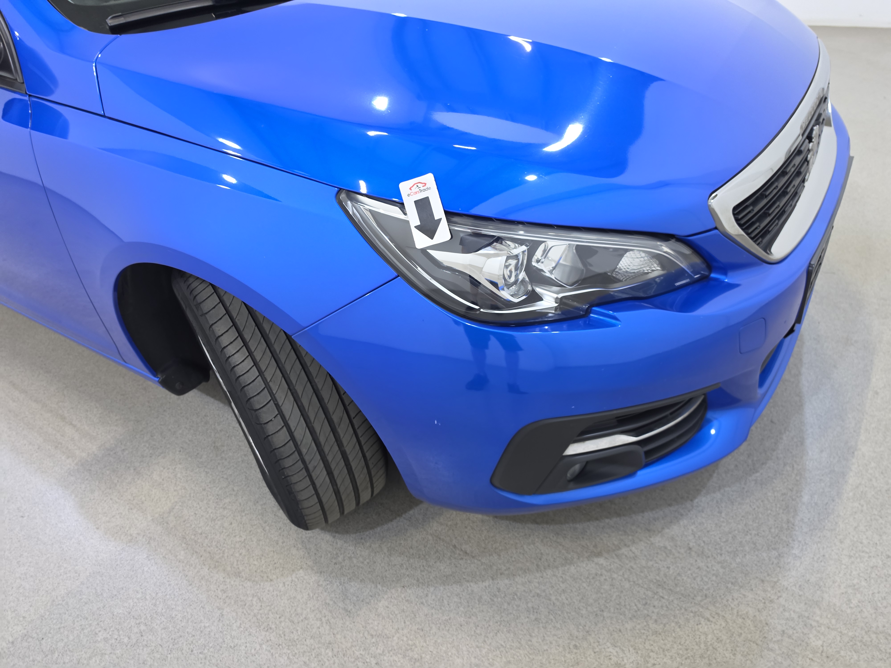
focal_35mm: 23
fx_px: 592
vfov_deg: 58.9
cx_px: 446
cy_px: 334
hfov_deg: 73.9
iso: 250
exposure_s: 1/100
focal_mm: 6.5
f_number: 1.4
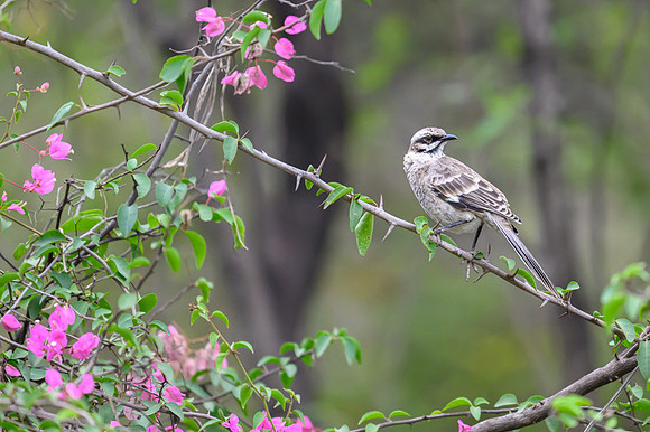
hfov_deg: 2.7
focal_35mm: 776
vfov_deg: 1.8
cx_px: 422
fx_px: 14010
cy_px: 148
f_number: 4
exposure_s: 1/800
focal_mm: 560
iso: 3600
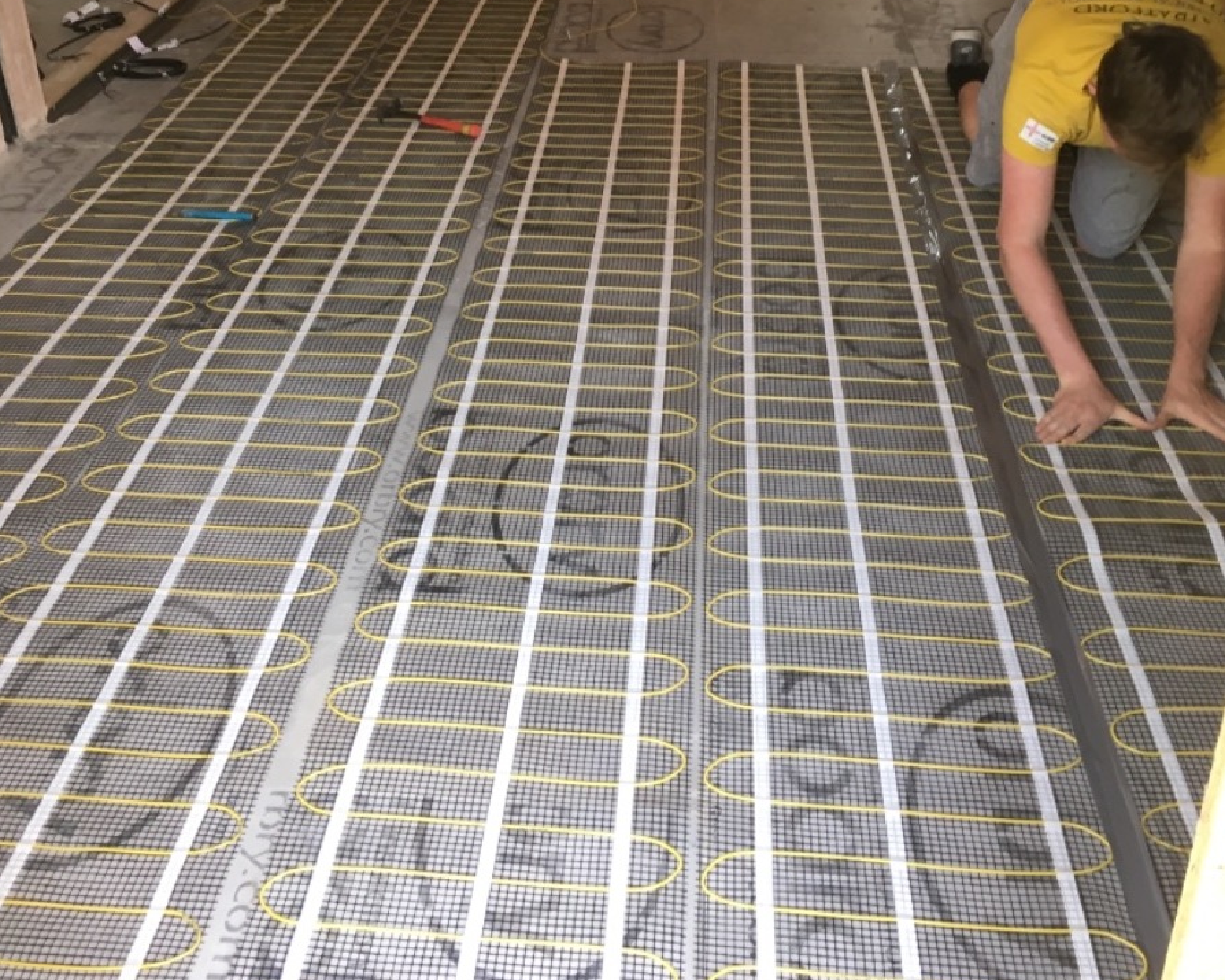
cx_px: 611
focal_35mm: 38
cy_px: 210
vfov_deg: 37.9
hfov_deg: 47.9
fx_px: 1378
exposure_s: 1/33
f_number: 2.2
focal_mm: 4.15
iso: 40
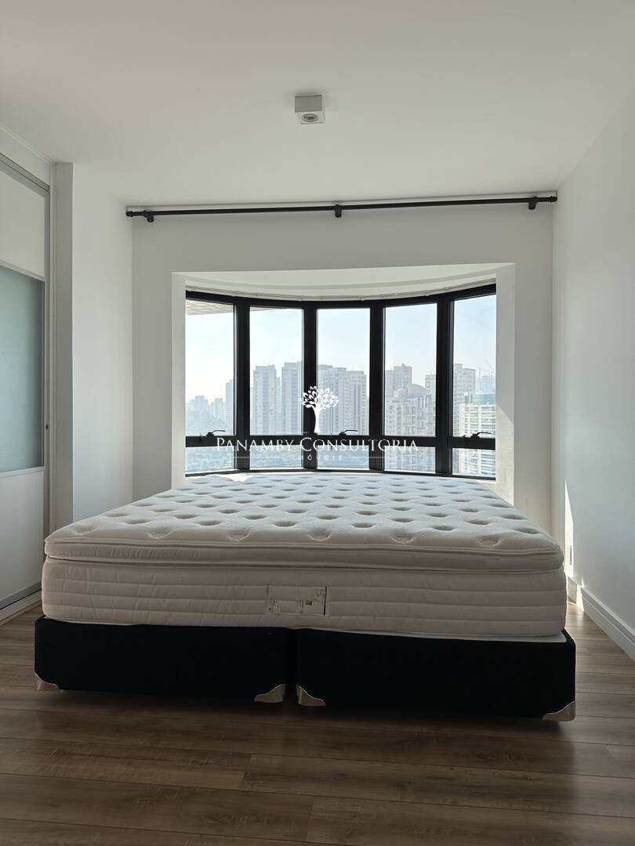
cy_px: 423
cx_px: 318
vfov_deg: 71.6
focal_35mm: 24
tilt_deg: +0.2
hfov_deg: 56.8
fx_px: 587
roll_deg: -0.3
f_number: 1.78
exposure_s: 1/850
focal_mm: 6.86
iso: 80
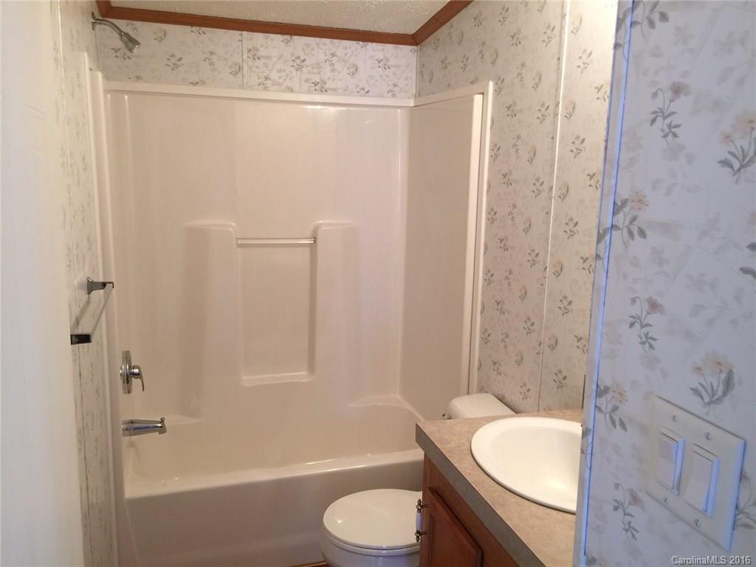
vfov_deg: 48.2
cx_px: 378
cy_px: 284
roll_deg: -1.9
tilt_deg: -9.6
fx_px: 633
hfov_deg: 61.7
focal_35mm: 29
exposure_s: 1/15
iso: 32
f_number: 2.2
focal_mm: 4.15
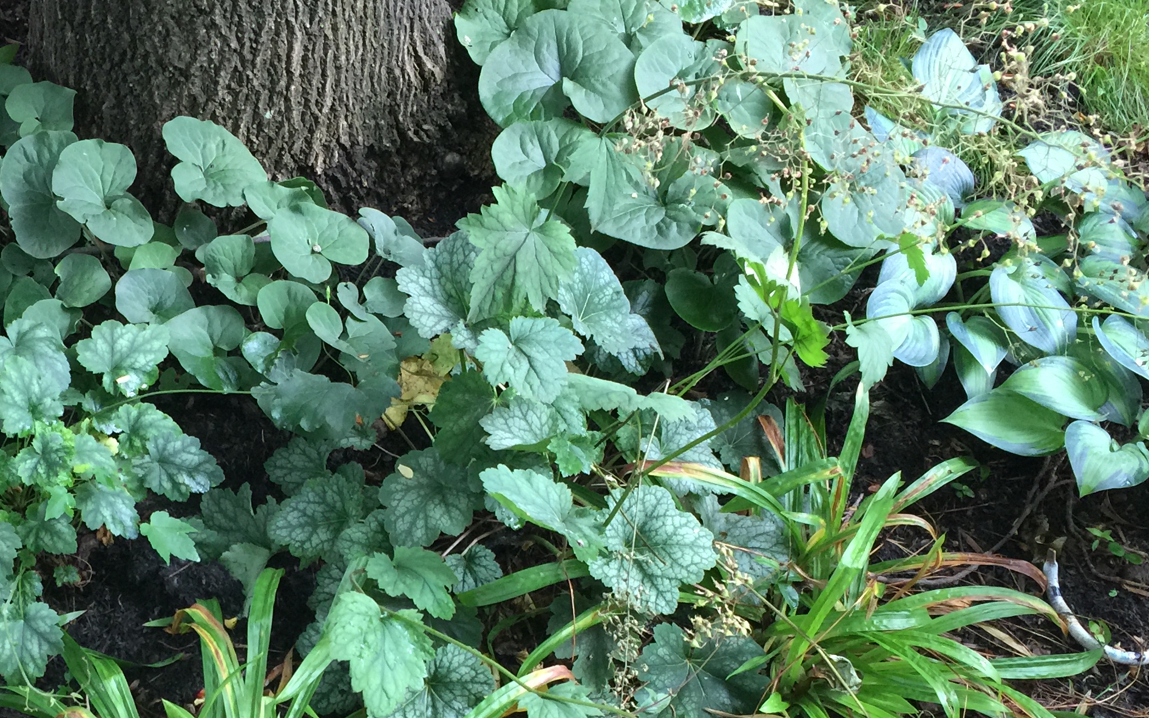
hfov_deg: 37.8
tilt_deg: -46.0
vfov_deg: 23.8
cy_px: 637
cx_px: 402
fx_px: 1660
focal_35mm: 53
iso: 64
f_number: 2.2
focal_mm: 4.15
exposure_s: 1/15
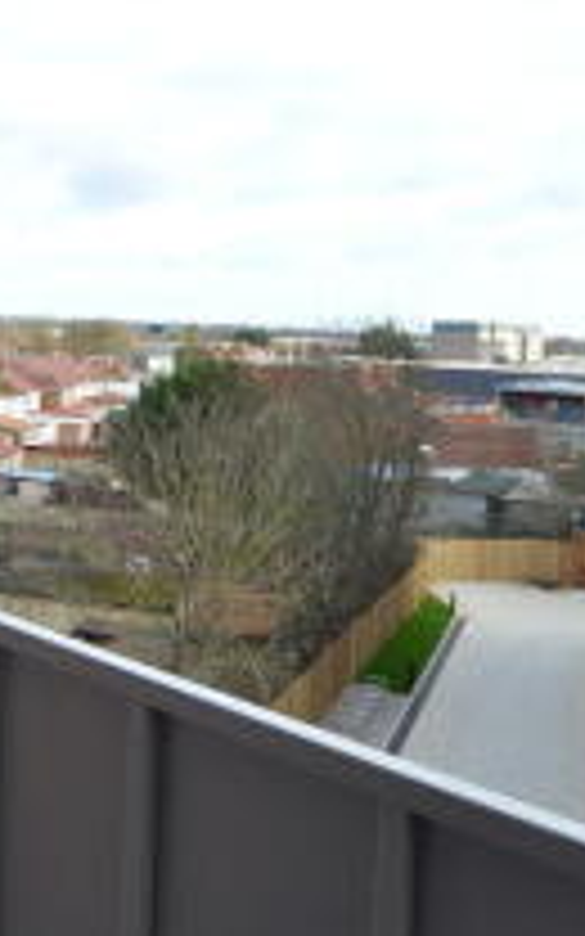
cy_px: 344
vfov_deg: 54.6
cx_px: 45
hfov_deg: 34.1
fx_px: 893
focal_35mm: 35
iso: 100
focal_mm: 10
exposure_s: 1/100
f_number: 5
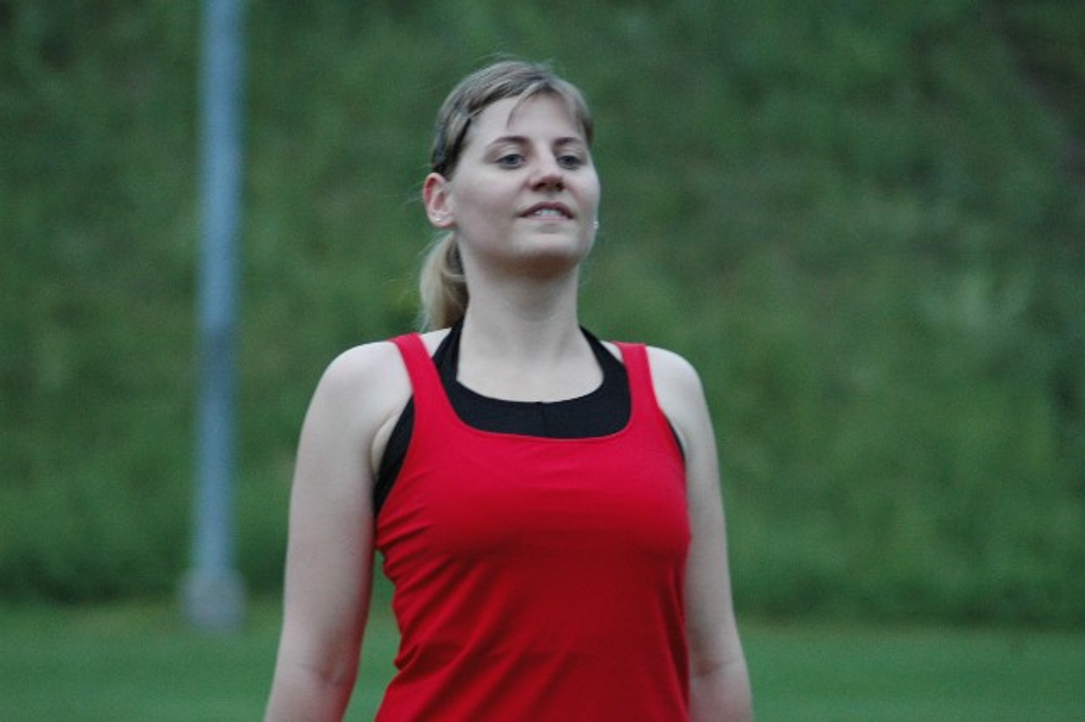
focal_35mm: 270
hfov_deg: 7.6
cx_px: 542
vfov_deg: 5.1
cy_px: 361
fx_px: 8133
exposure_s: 1/80
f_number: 4.8
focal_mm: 180
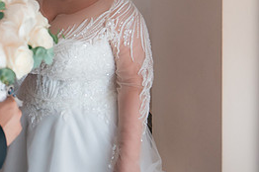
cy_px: -23
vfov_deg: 21.3
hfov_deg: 32.3
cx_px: 43
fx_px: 431
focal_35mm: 60
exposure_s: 1/500
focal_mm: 21
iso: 1600
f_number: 3.2
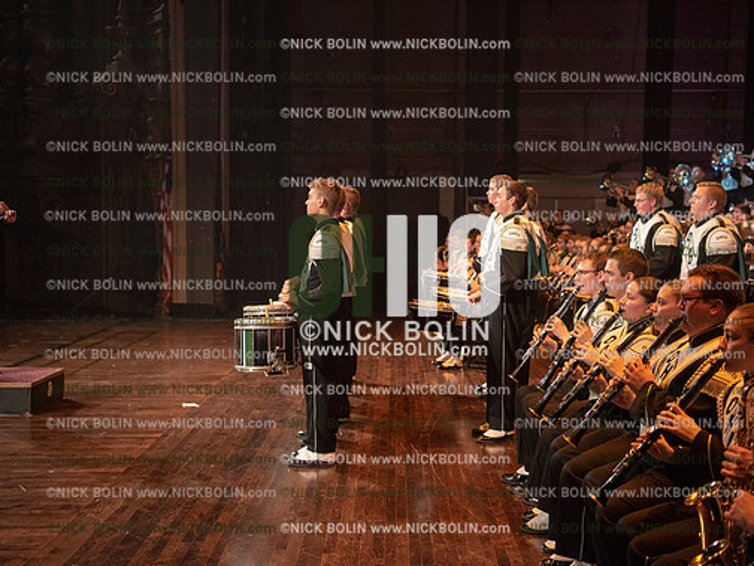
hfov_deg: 36.2
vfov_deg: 27.5
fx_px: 1155
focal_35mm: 53
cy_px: 286
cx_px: 394
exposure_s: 1/200
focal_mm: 48
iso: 2000
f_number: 2.8
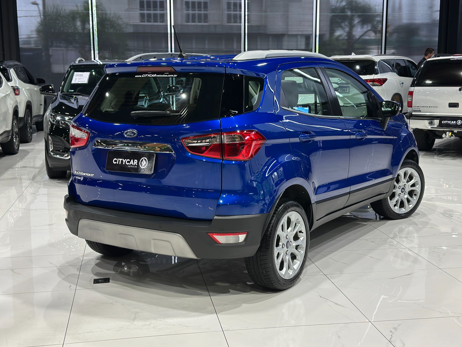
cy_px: 174
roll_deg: -0.2
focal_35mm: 48
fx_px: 641
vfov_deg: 30.3
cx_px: 231
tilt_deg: -9.9
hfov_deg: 39.7
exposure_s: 1/60
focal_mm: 6.86
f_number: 1.78
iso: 125
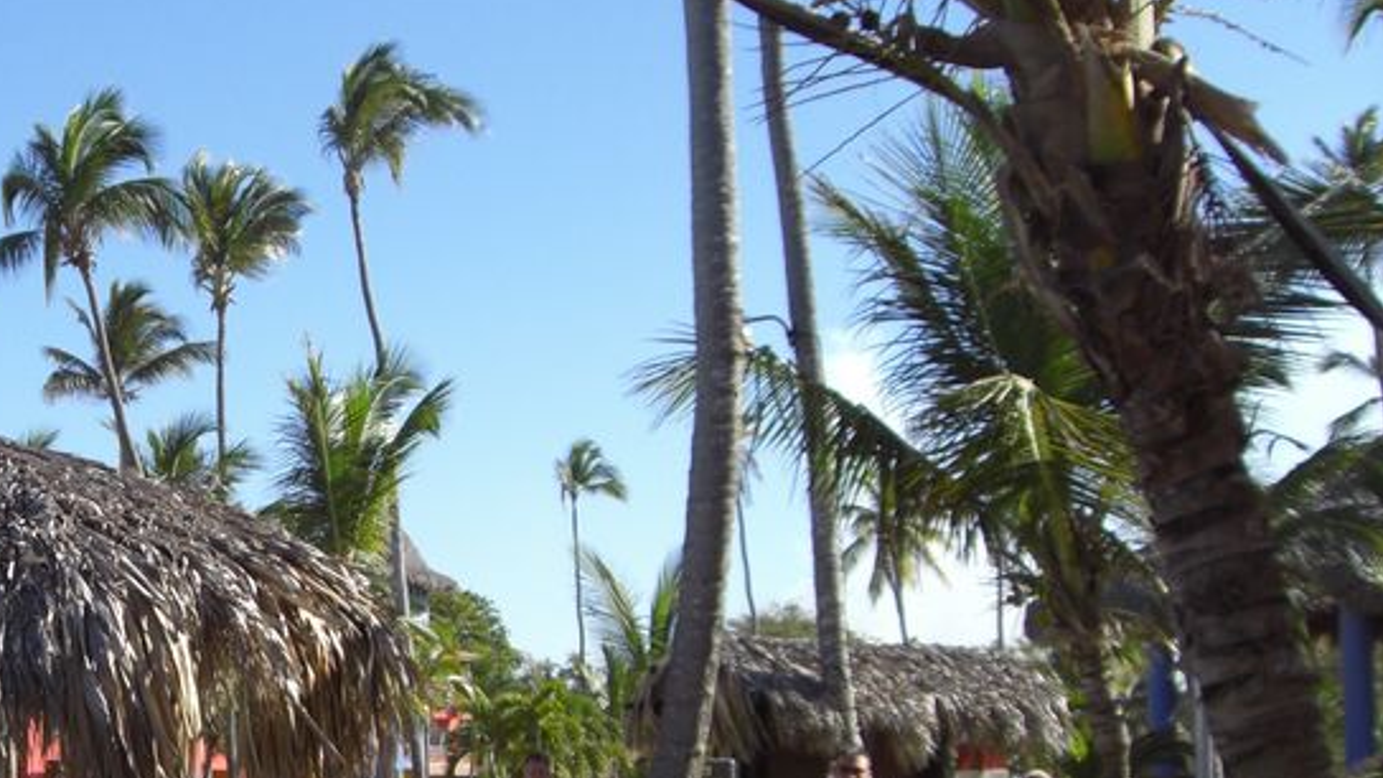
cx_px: 84
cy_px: 552
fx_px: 2860
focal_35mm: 78
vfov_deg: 15.4
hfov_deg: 26.1
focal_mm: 6.2
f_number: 2.7
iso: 64
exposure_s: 1/800
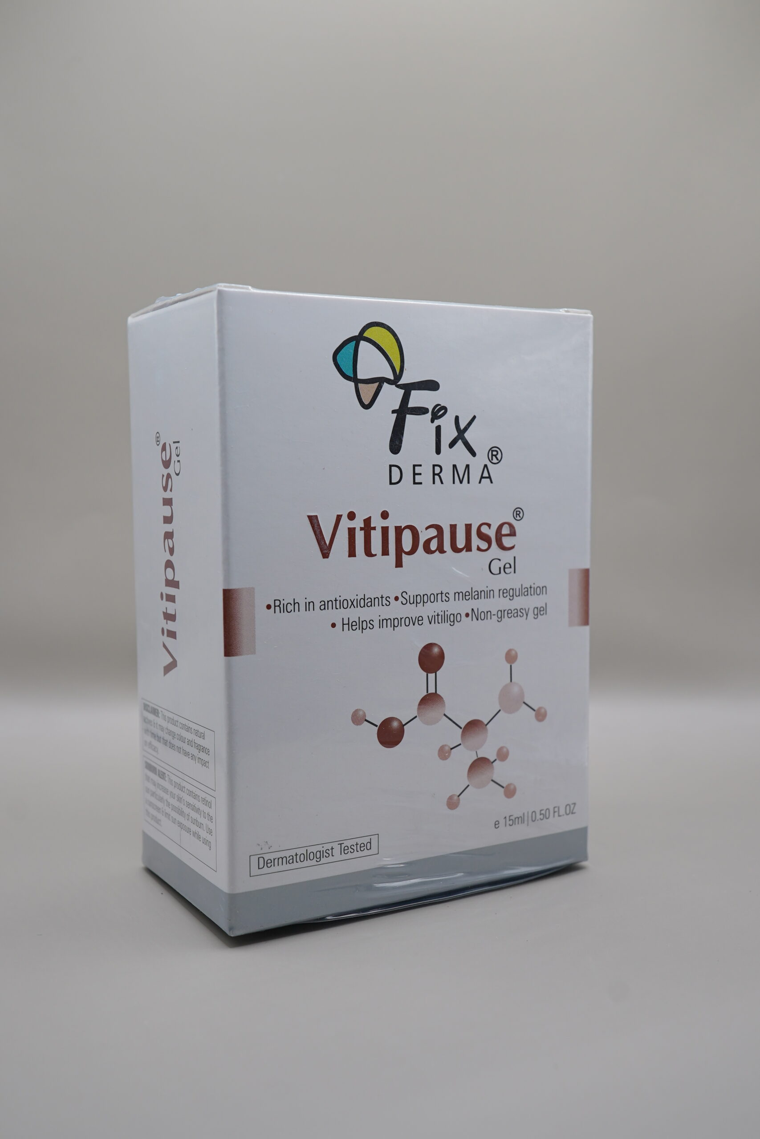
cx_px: 380
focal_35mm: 36
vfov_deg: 53.1
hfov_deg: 36.9
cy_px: 570
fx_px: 1140
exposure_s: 1/80
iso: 200
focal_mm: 24
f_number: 6.3
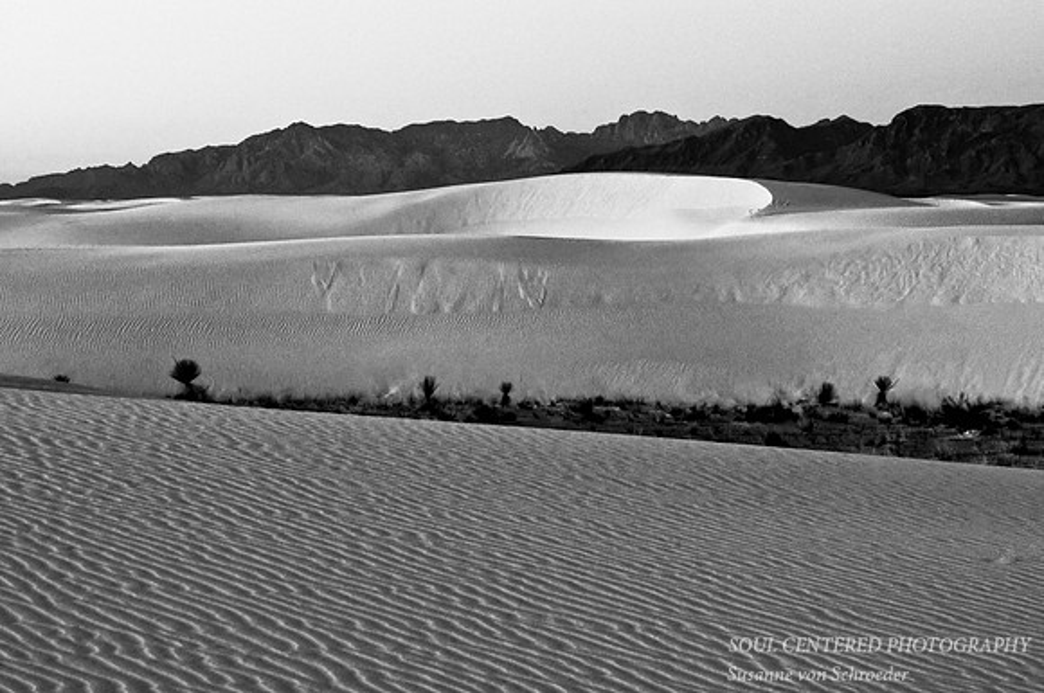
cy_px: 346
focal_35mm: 142
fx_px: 4127
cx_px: 522
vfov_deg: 9.6
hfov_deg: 14.4
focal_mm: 95
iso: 200
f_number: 16
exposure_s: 1/8
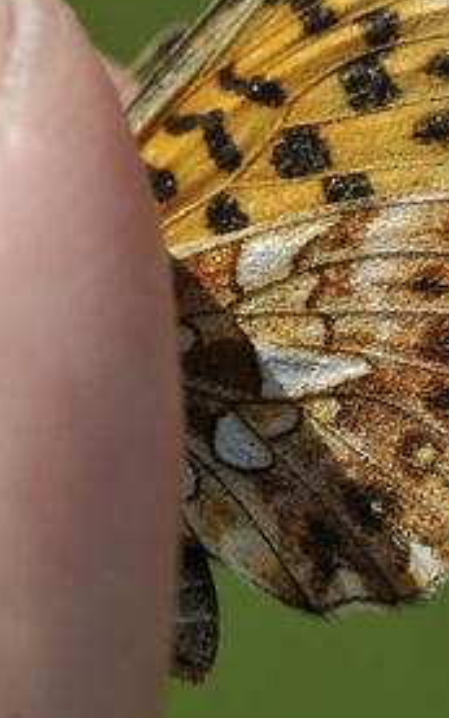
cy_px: 224
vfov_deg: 5.7
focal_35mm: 370
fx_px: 7251
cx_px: 405
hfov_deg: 3.5
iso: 250
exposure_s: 1/400
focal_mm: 105
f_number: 13
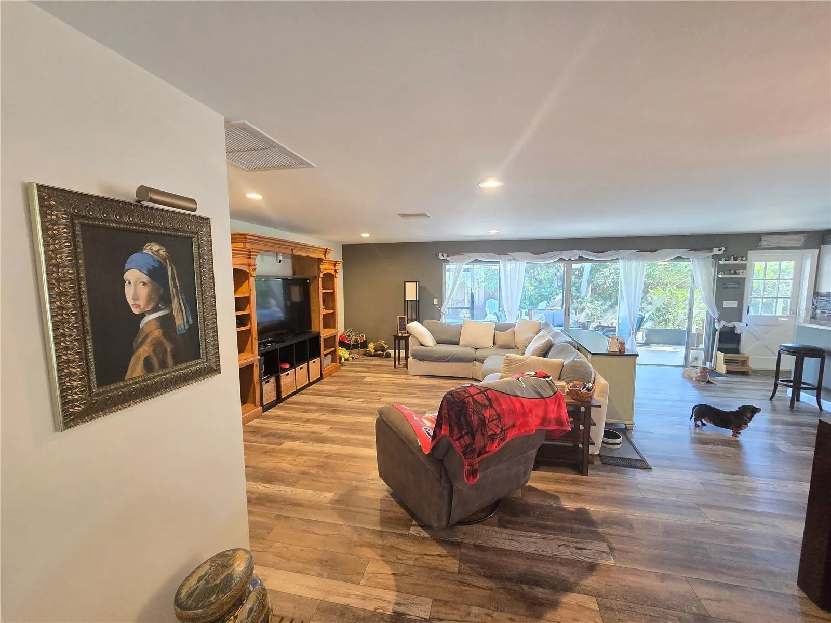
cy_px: 312
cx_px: 416
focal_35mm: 13
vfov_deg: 89.9
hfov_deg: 106.2
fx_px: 312
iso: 640
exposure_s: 1/60
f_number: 2.2
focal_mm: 2.2
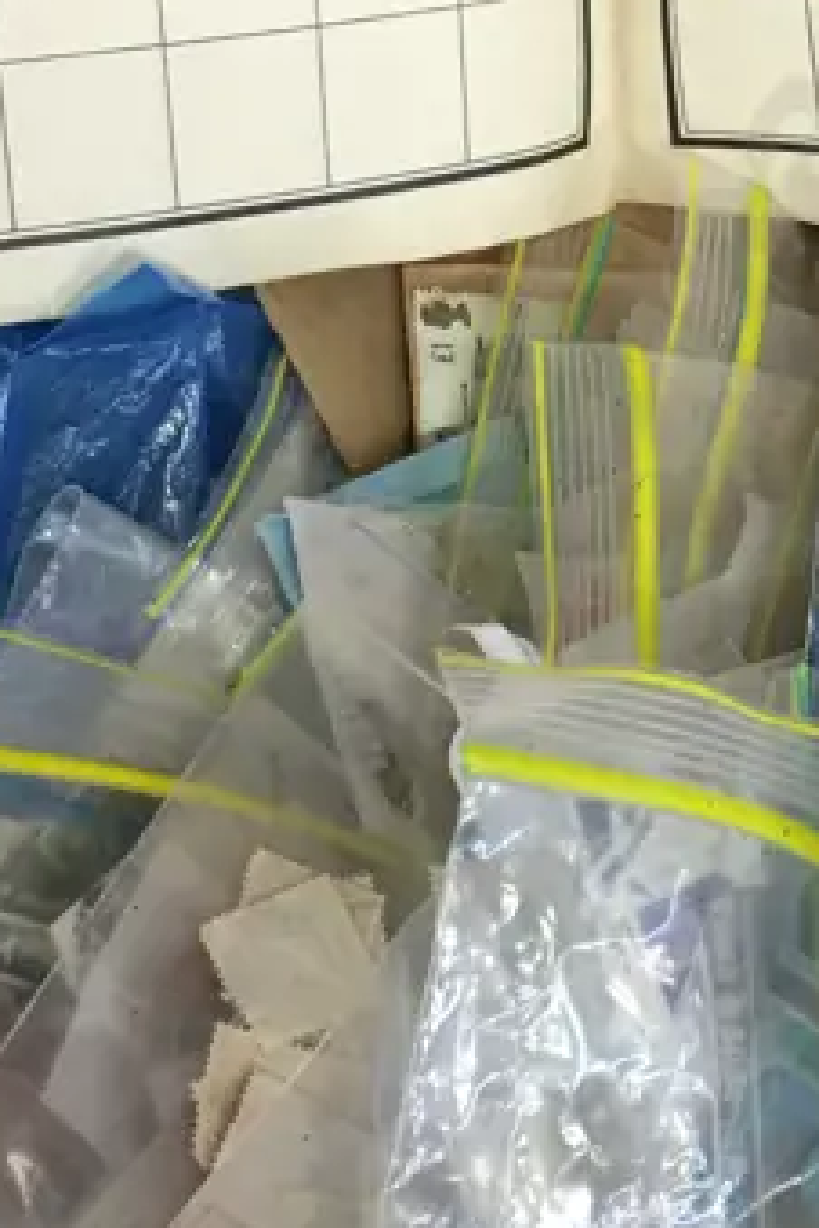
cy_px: 290
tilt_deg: -50.8
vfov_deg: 22.2
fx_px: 3105
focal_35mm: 91
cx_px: 703
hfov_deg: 14.9
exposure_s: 1/17
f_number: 2.2
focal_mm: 4.15
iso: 40
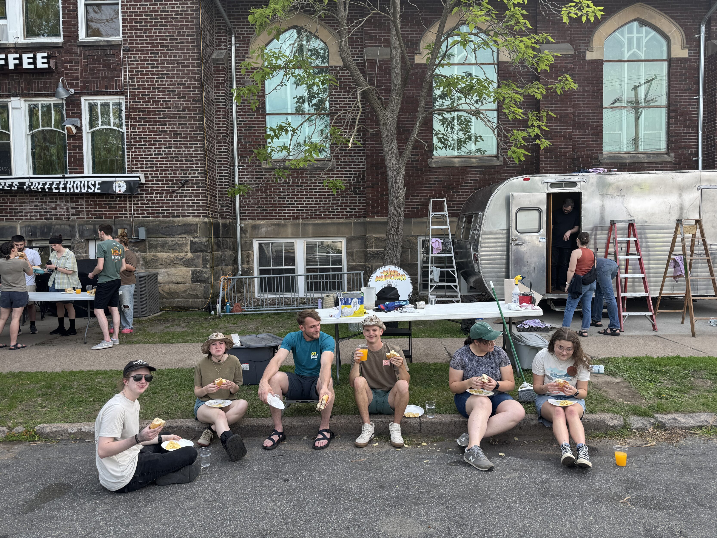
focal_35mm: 24
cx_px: 358
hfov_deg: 71.6
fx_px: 497
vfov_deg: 56.8
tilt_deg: -2.4
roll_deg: +0.4
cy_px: 269
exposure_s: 1/402
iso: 80
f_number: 1.78
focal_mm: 6.76
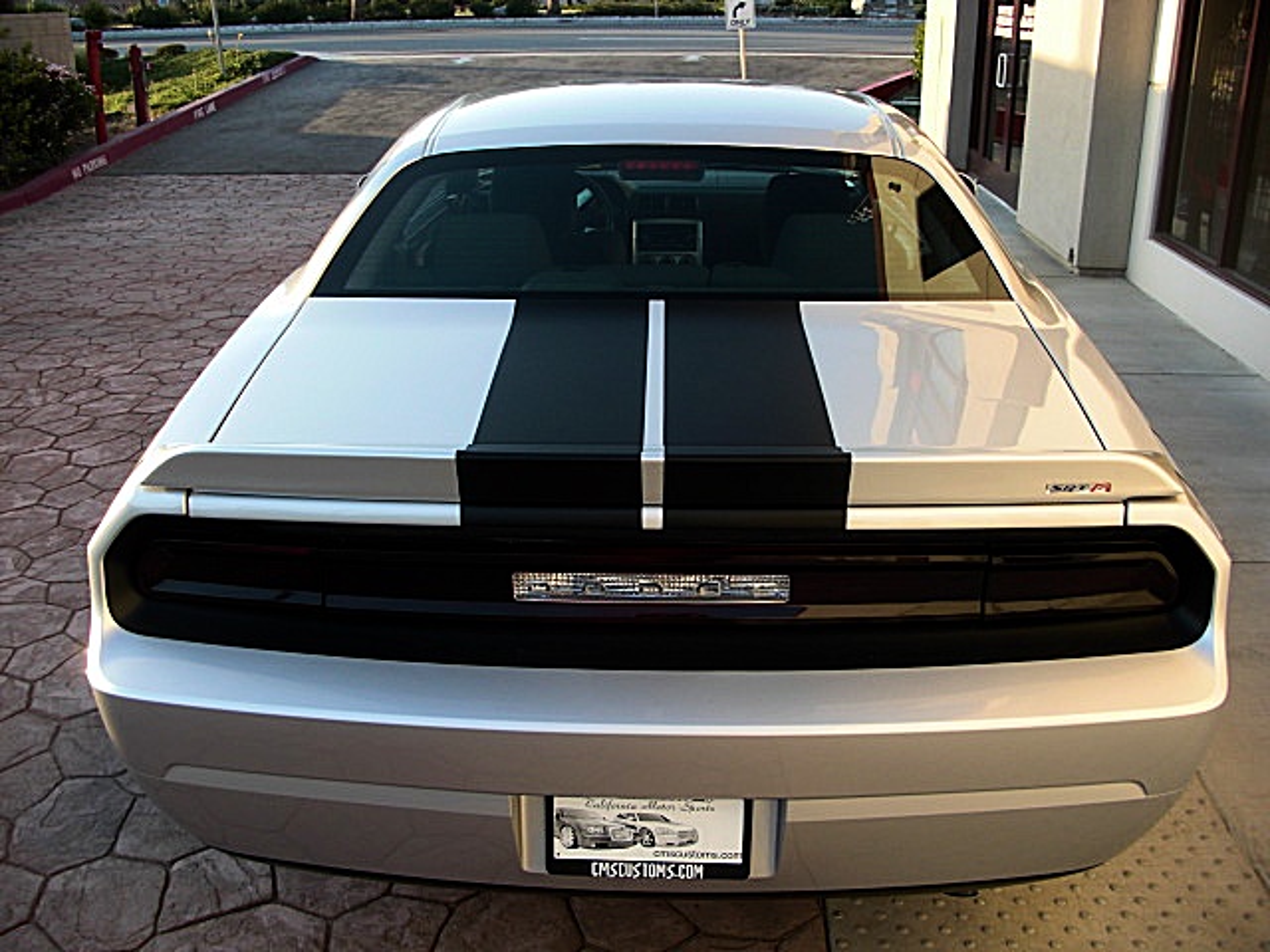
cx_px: 635
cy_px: 476
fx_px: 1321
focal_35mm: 36
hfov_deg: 51.4
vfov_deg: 39.7
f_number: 2.8
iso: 50
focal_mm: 6.3
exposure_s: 1/125
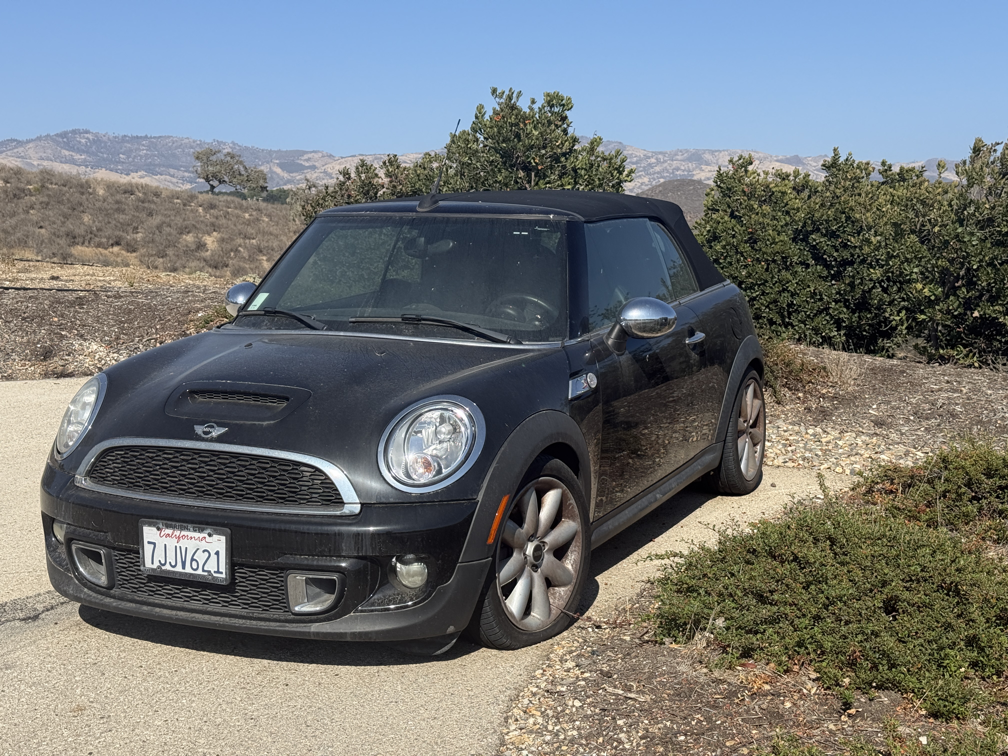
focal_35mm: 48
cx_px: 504
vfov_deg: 30.3
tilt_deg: -4.4
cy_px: 378
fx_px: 1398
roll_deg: +0.6
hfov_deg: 39.7
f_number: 1.78
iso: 100
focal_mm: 6.76
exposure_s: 1/6536
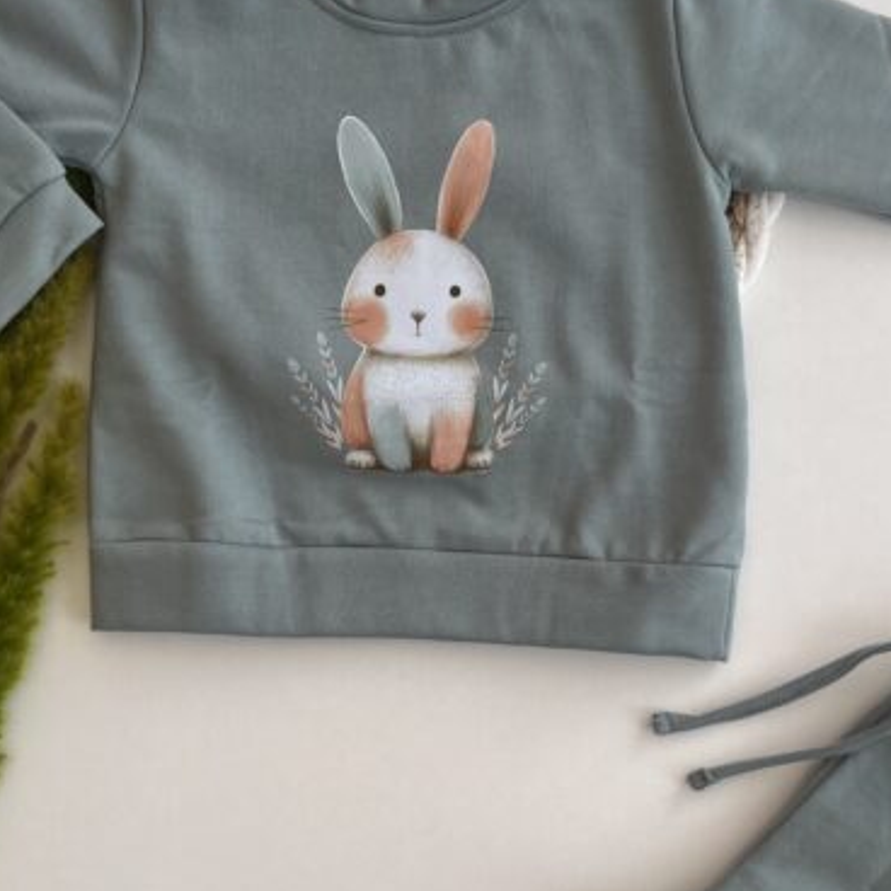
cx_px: 521
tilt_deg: -87.3
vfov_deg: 33.9
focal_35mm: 50
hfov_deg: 33.9
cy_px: 554
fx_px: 1456
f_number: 1.6
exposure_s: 1/428
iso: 50
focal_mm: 5.1
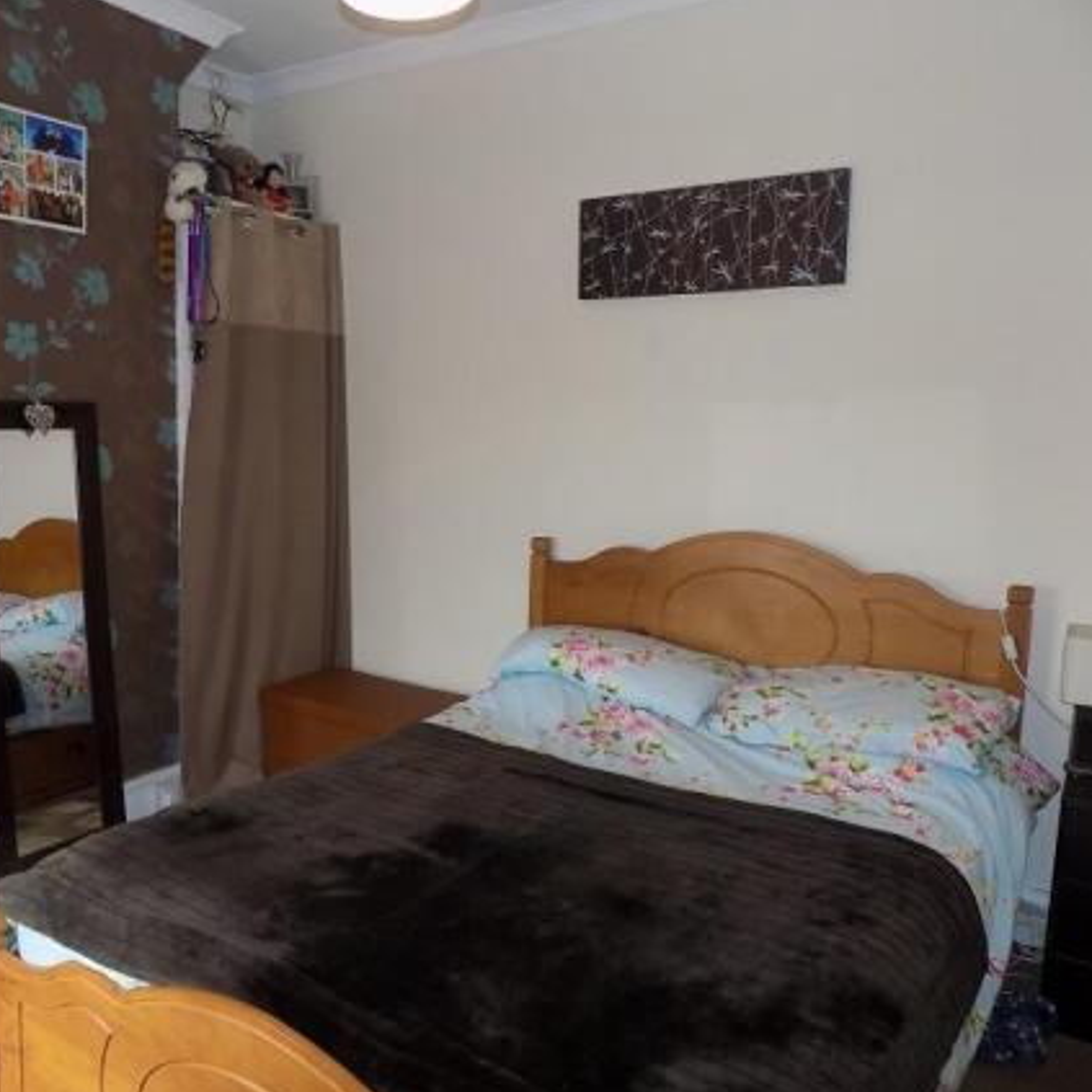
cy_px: 554
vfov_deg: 57.3
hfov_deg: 56.8
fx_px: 999
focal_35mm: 28
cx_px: 427
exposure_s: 1/30
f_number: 3.1
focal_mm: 4
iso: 200
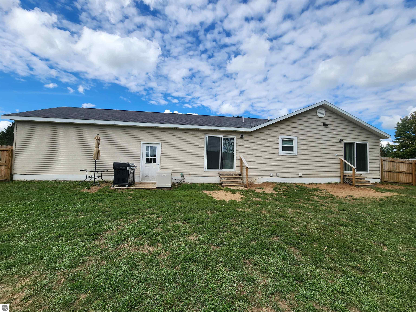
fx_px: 156
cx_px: 208
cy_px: 156
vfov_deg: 89.9
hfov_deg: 106.2
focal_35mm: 13
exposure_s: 1/2066
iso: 50
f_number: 2.2
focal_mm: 2.2
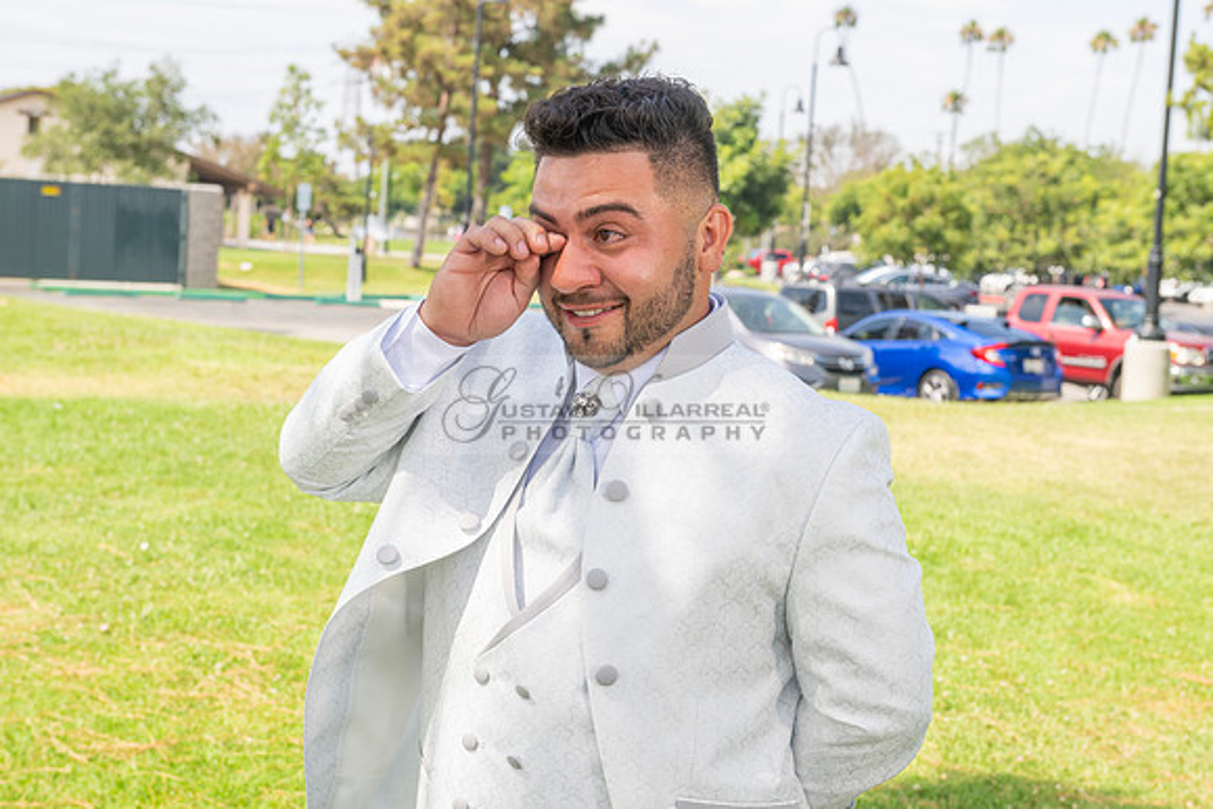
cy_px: 404
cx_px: 606
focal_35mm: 62
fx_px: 2089
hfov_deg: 32.4
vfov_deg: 21.9
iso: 200
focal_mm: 62
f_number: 8
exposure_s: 1/200
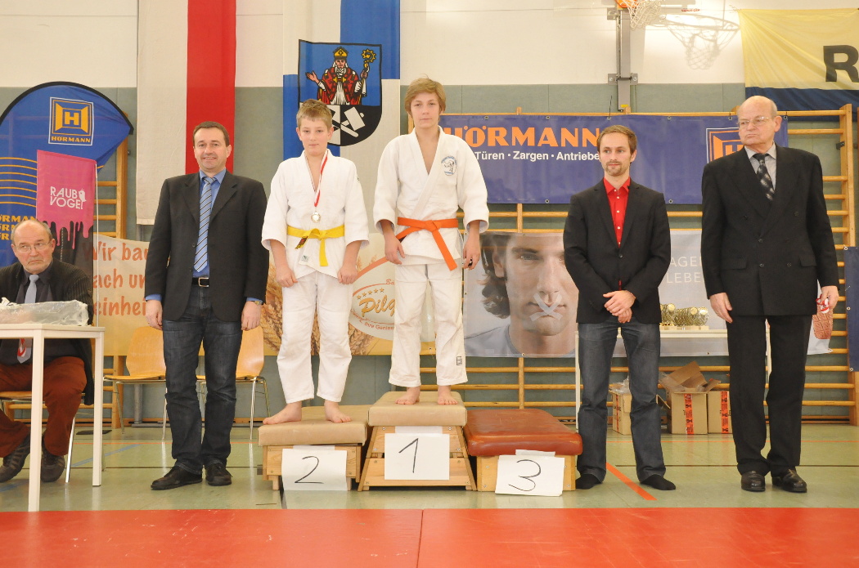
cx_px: 430
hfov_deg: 53.2
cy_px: 284
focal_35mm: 36
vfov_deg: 36.7
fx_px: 857
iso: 1600
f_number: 7.1
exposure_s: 1/60
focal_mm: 24
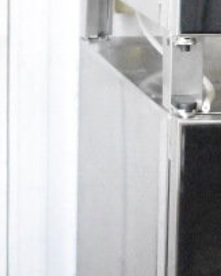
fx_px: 1342
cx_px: 388
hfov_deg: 9.0
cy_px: 9
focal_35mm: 164
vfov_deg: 11.7
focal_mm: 26
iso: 25600
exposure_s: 1/3200
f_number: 4
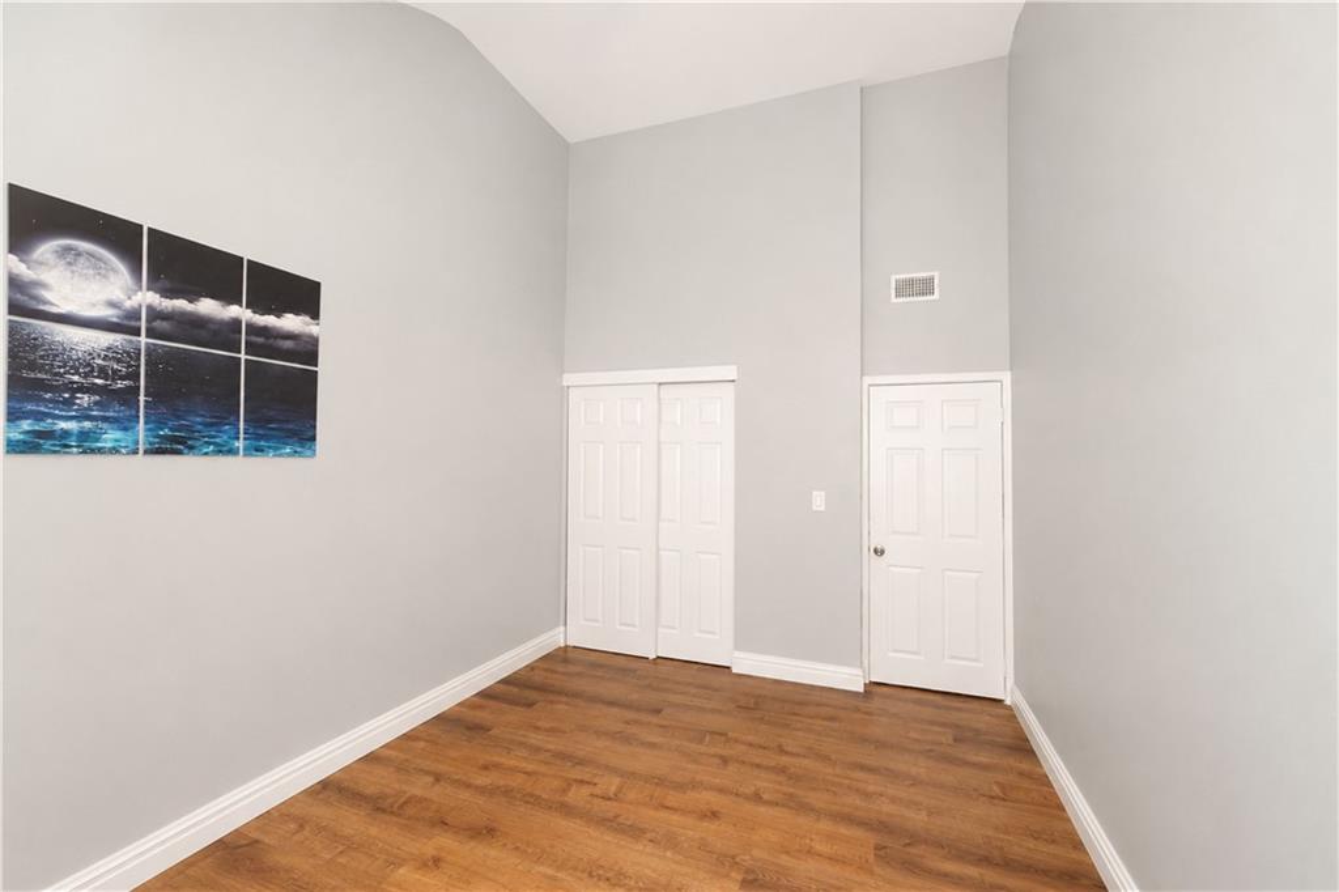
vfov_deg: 77.3
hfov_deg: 100.4
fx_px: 558
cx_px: 670
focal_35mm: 15
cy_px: 446
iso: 1600
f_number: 8
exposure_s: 1/60
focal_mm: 10
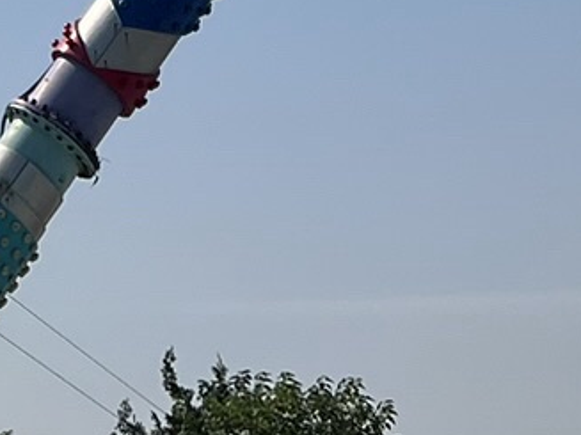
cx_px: 149
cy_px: -850
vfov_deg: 7.9
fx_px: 2735
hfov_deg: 12.1
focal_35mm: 163
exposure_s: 1/9434
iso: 50
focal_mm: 5.7
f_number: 1.5
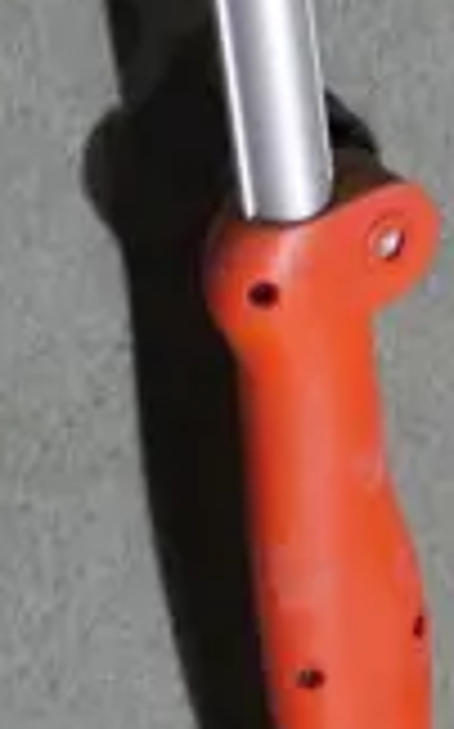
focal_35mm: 201
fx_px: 3986
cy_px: -212
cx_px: 245
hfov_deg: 6.5
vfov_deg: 10.2
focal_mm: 15
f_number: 3.6
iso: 320
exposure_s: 1/60
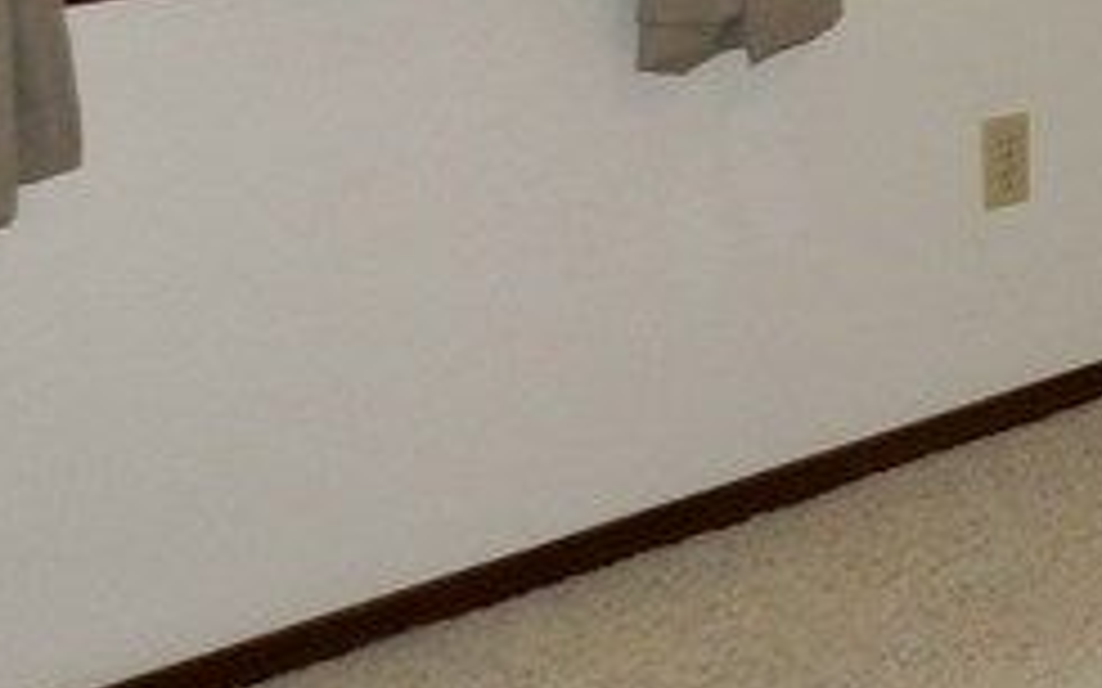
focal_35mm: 102
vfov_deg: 12.2
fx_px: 3063
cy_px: -373
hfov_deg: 17.4
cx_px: 1853
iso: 200
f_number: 3.4
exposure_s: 1/30
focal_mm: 4
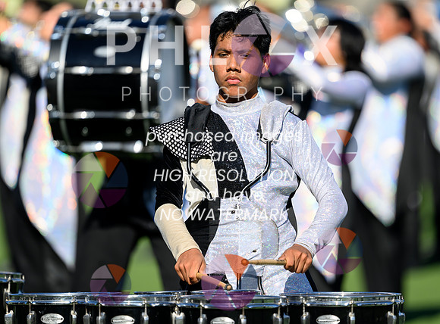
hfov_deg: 4.5
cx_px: 251
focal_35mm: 442
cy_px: 167
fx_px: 5583
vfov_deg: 3.3
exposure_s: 1/3200
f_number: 2.8
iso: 64
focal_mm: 400
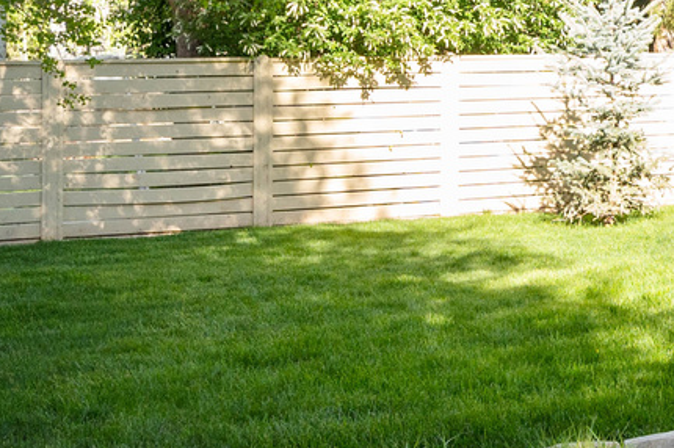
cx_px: 763
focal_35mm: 81
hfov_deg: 23.4
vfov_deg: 16.7
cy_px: 82
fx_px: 1515
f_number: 7.1
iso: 500
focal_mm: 17
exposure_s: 1/250
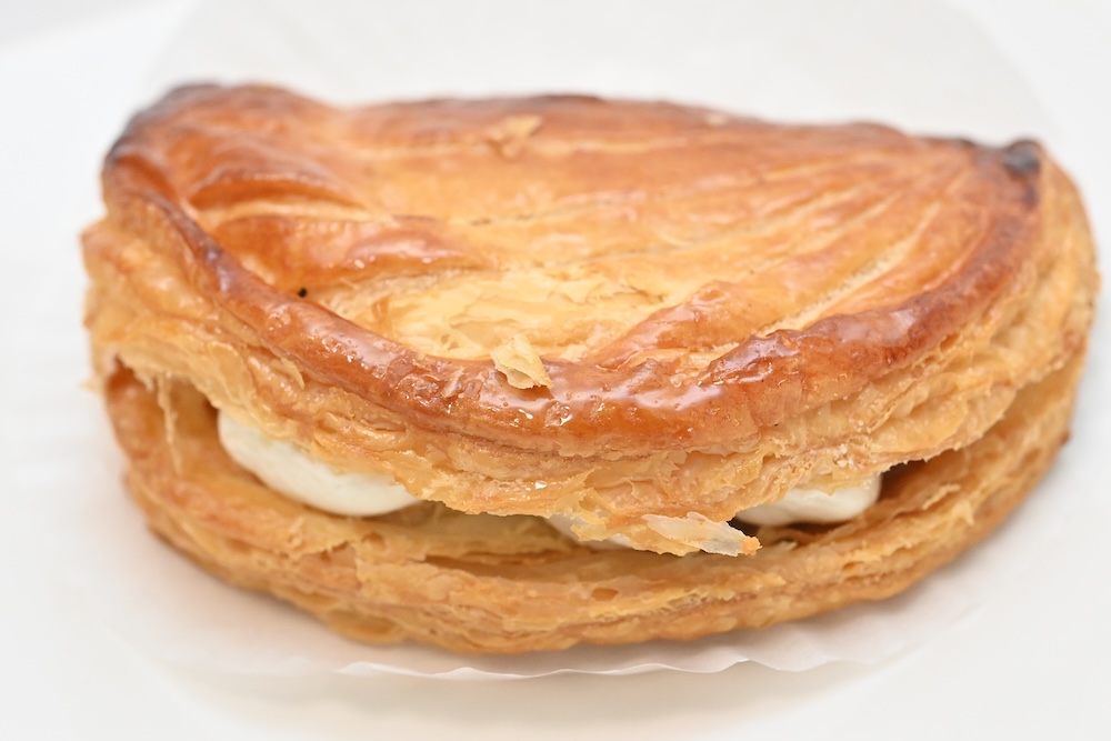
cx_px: 556
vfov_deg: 22.6
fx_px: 1852
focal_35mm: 60
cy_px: 370
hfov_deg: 33.4
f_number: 8
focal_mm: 60
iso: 6400
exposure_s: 1/250
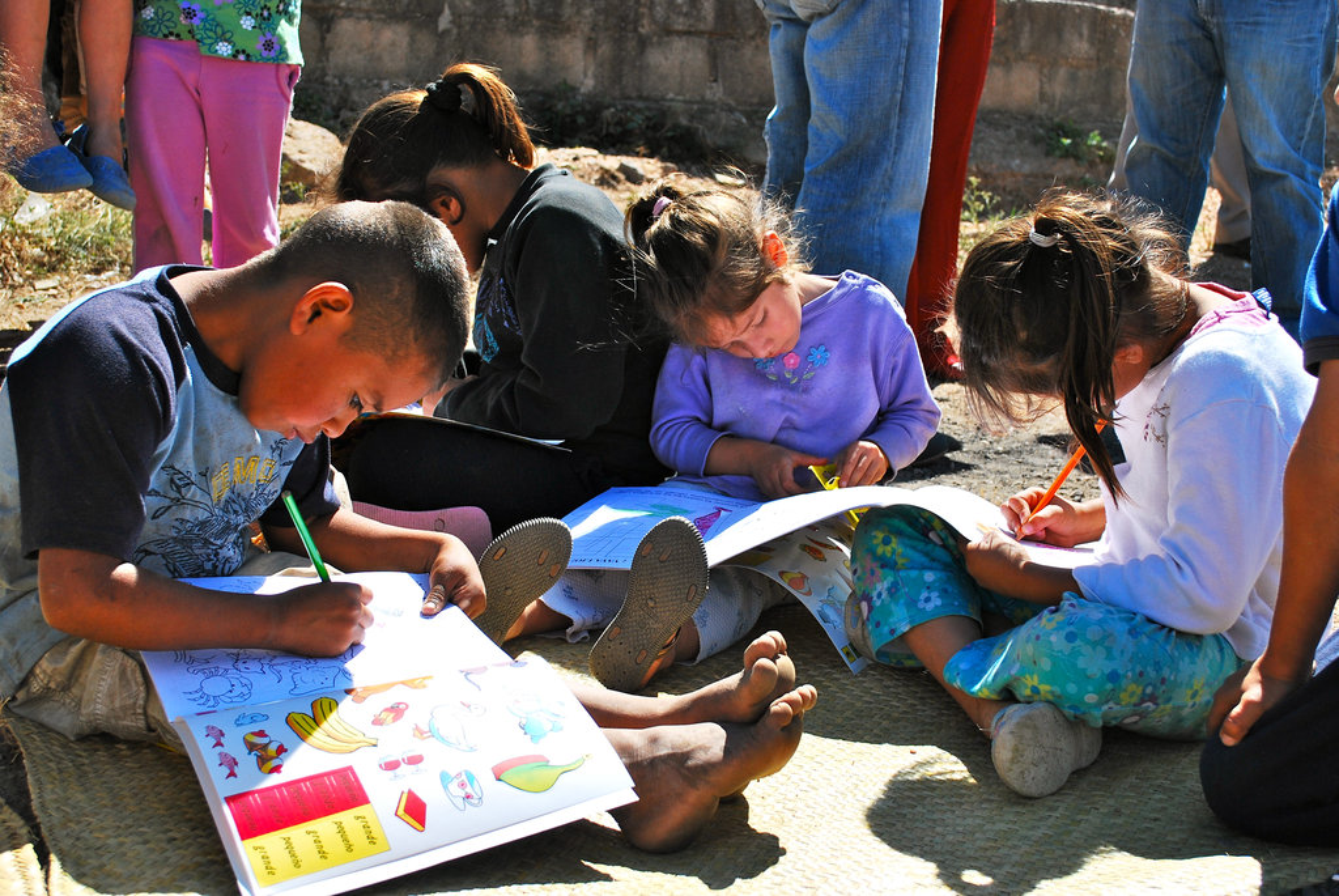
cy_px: 448
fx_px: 1899
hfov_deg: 38.8
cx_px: 670
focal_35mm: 51
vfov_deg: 26.5
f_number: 6.3
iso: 200
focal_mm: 34
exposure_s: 1/500
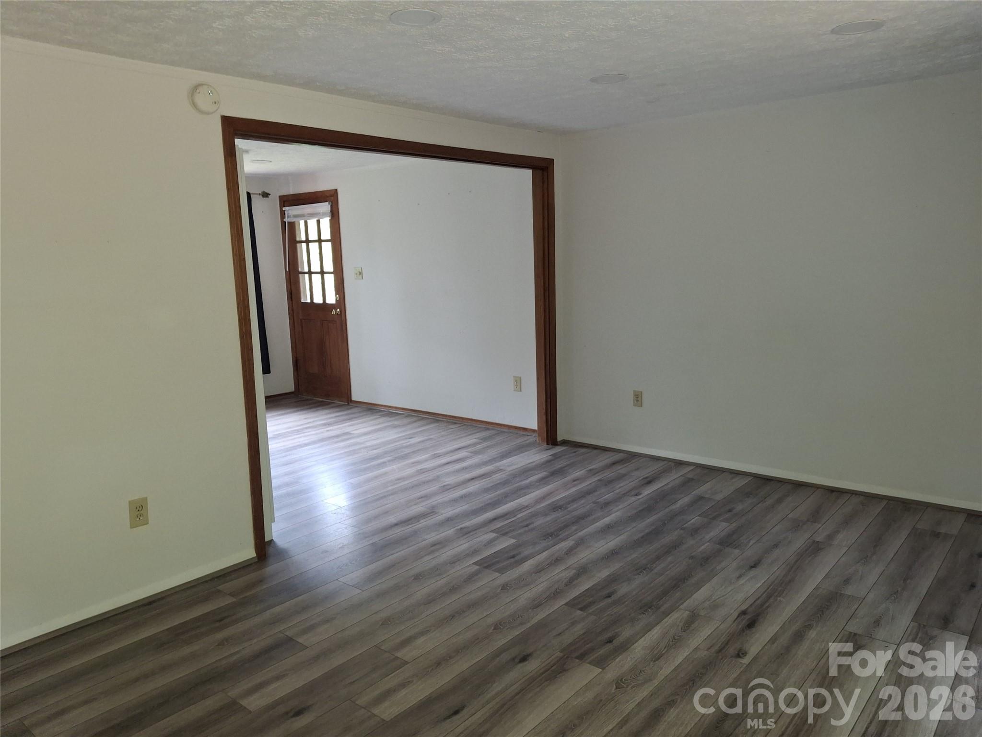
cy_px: 368
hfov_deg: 69.4
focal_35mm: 25
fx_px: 709
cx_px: 491
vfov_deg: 54.9
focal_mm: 4.69
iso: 25
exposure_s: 1/30
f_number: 1.8
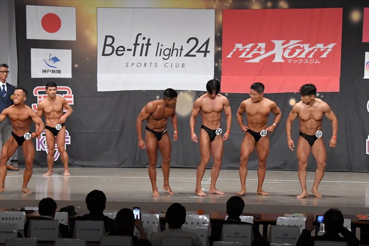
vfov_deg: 12.7
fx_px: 1106
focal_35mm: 108
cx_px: 184
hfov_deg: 18.9
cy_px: 123
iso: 6400
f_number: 5.6
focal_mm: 72
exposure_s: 1/400
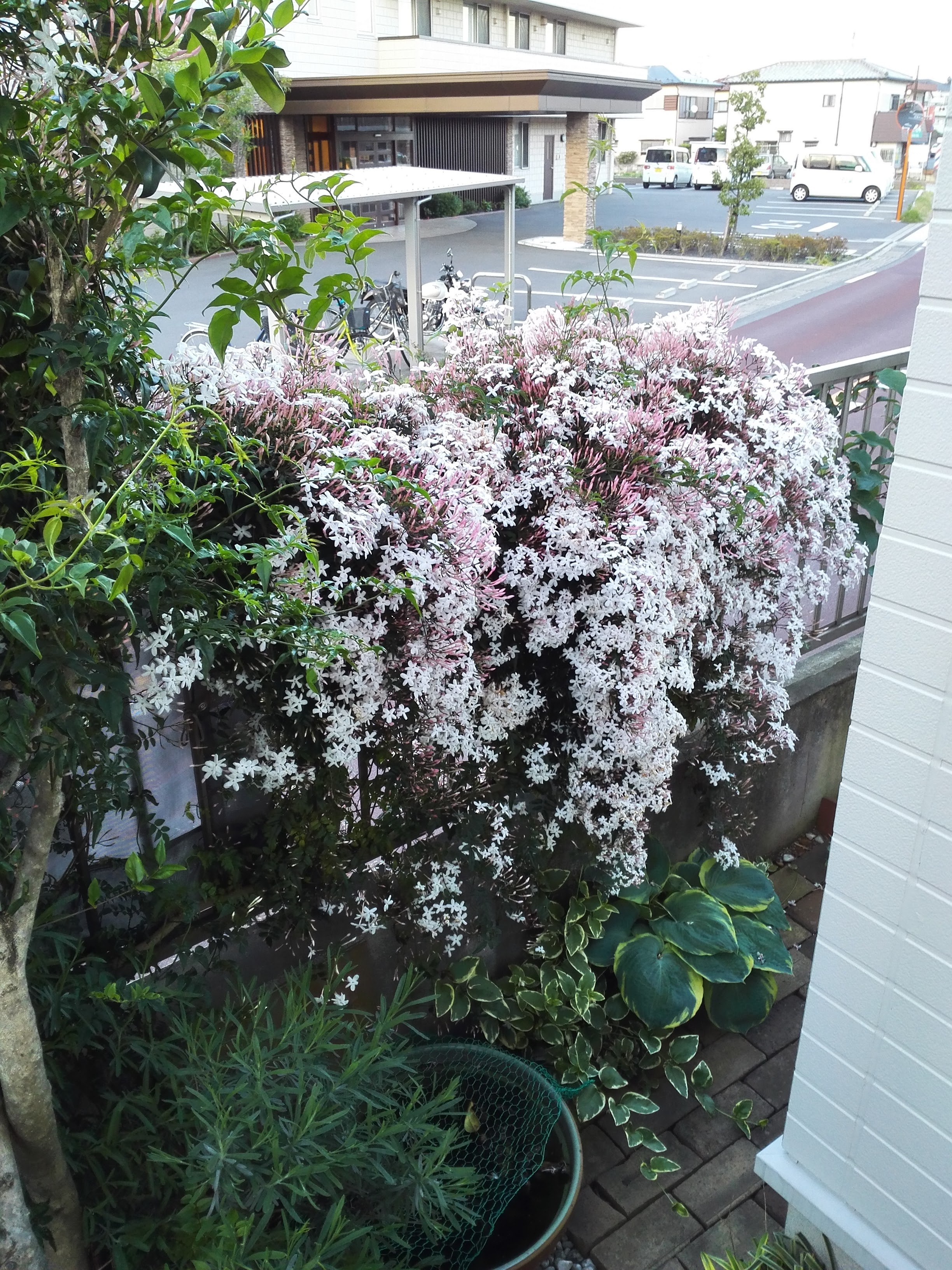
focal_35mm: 29
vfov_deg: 61.7
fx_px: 1063
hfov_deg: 48.2
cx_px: 476
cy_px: 635
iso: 100
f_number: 2
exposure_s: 1/50
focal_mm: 3.8
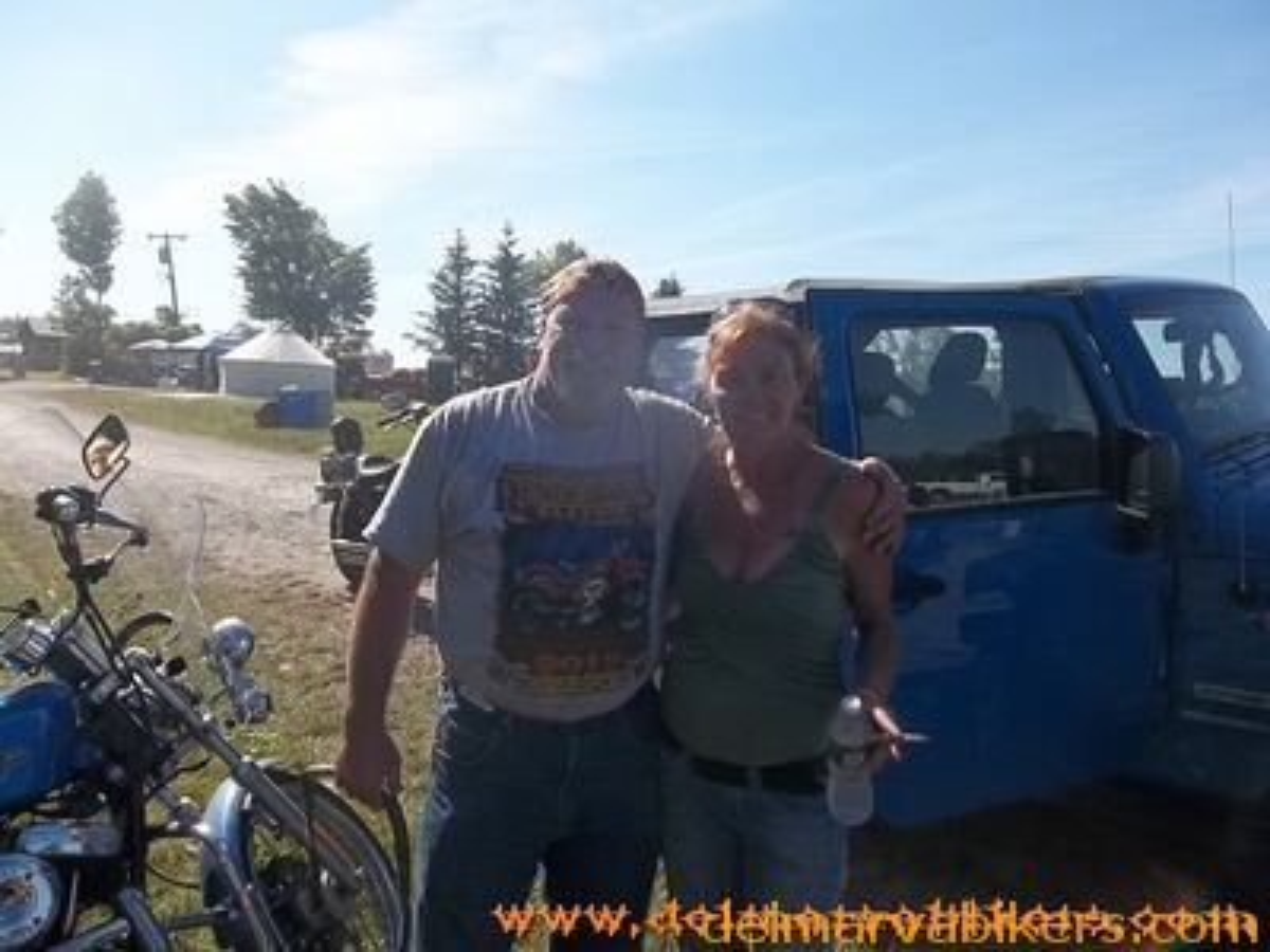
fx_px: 991
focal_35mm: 27
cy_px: 476
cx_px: 635
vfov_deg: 51.4
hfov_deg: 65.3
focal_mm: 4.9
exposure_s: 1/160
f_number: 8.9
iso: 80
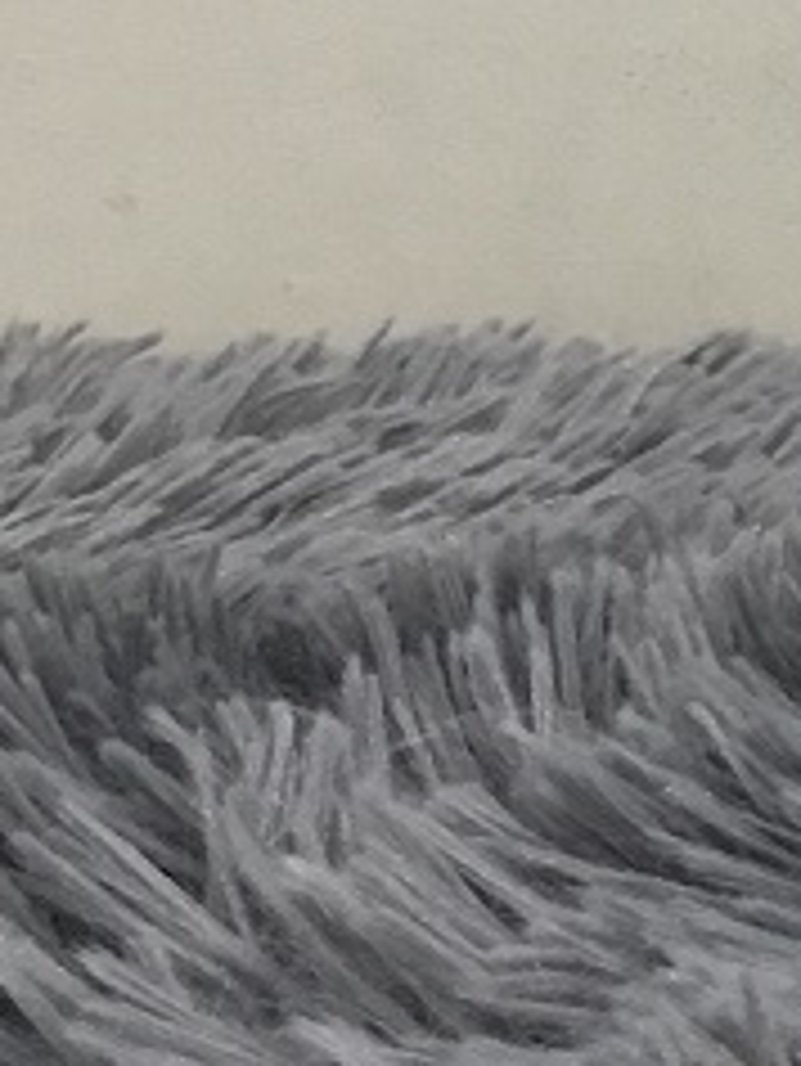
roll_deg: +0.7
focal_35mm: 157
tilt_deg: -20.4
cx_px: 1917
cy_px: 630
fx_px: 4840
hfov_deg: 8.6
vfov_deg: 12.6
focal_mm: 3.3
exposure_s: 1/33
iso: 100
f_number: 2.4
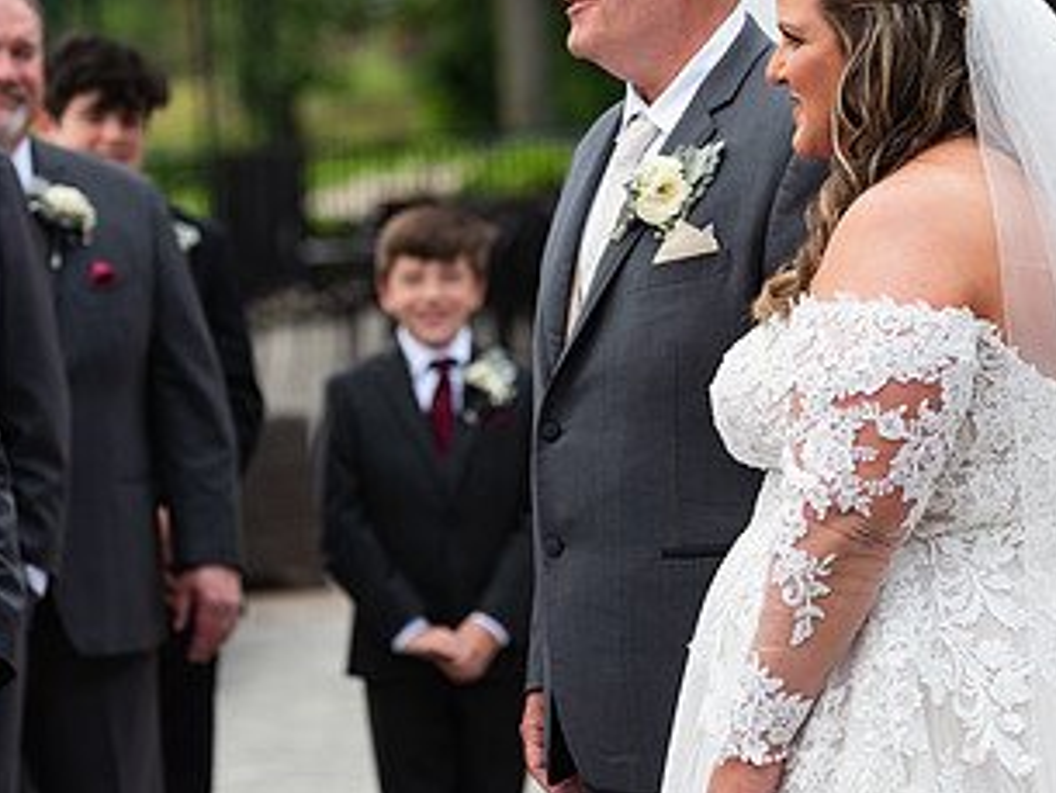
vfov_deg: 7.6
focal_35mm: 195
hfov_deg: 10.1
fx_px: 5951
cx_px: 523
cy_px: 279
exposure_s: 1/640
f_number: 2.8
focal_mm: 102
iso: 64
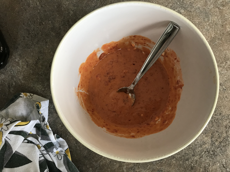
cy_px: 86
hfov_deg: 63.4
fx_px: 186
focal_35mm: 28
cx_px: 115
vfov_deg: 49.7
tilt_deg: -83.9
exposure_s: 1/30
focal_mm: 3.99
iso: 32
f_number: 1.8
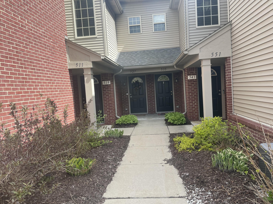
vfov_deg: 54.9
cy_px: 102
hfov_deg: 69.4
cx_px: 136
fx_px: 197
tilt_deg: -4.0
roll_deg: +4.3
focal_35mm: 25
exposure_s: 1/1011
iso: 32
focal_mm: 5.1
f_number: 1.6
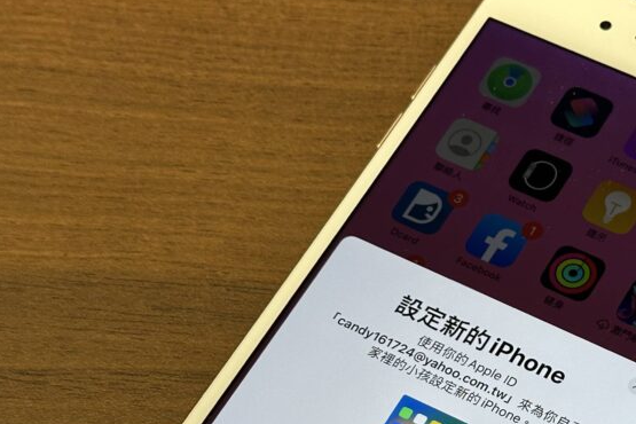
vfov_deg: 12.5
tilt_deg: -63.4
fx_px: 1908
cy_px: 437
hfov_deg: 18.4
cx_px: 646
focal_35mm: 108
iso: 50
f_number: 1.78
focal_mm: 6.86
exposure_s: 1/120
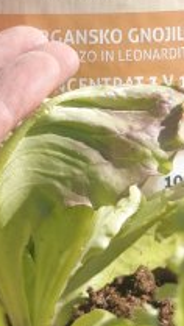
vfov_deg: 16.1
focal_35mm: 123
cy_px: -146
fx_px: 1064
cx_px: -15
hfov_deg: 9.8
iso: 32
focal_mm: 5.23
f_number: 1.8
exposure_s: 1/871
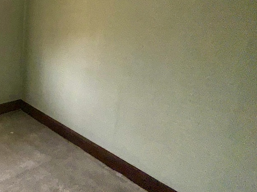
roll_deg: +0.0
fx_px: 245
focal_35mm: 33
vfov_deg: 42.3
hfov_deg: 45.8
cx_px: -5
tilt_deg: -15.0
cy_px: 62
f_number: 2.2
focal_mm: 2.22
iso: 20
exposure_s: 1/122
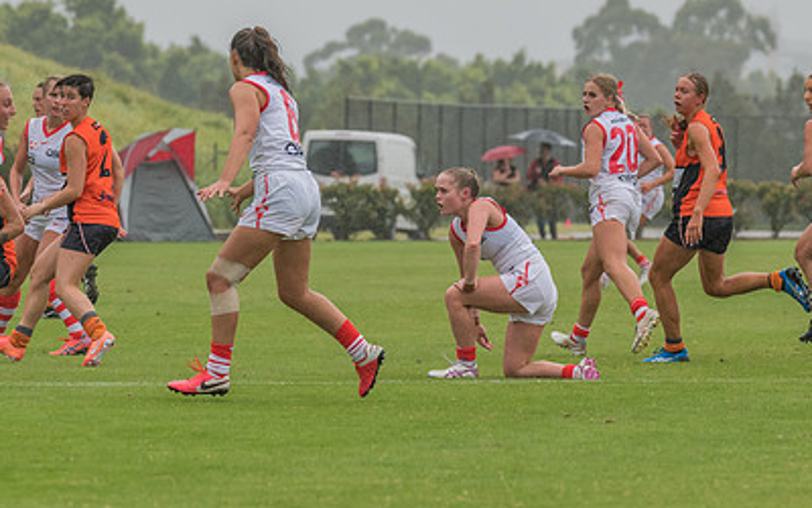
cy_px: 126
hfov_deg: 5.2
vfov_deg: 3.2
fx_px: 9007
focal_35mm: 407
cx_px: 185
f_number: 6.3
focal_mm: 210
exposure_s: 1/2000
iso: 800
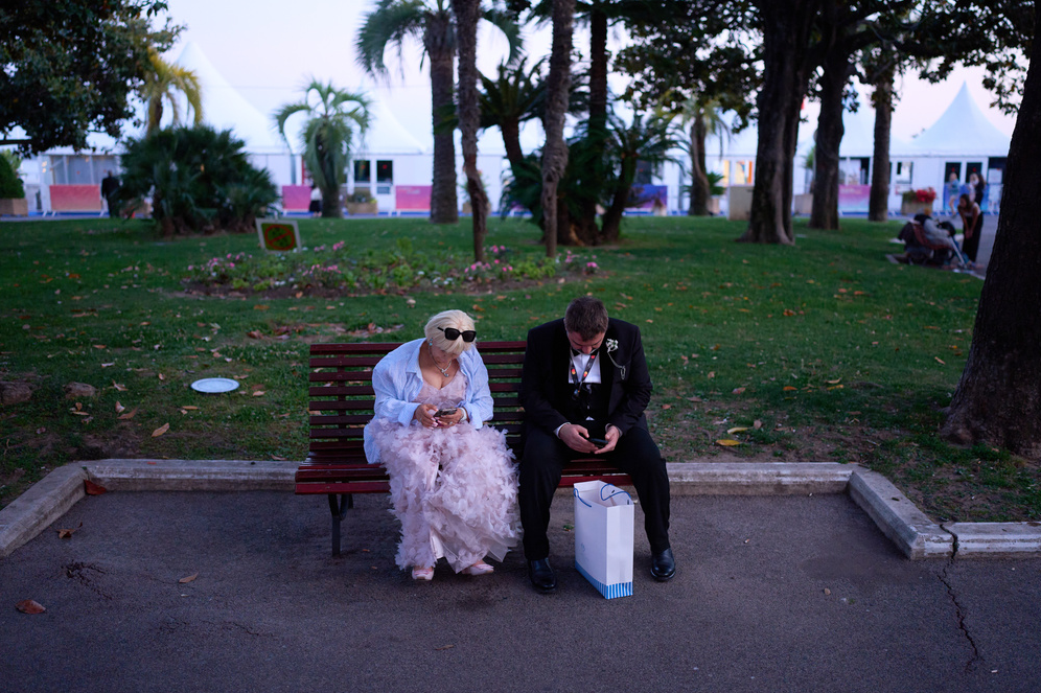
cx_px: 534
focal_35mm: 36
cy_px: 347
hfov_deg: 53.1
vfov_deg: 36.8
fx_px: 1040
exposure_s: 1/500
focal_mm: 35
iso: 3200
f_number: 1.4
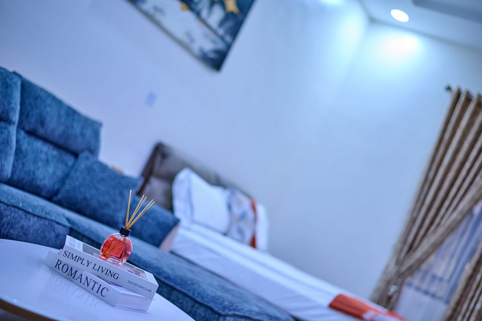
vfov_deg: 27.0
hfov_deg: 39.6
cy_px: 160
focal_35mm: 50
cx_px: 241
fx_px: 669
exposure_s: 1/125
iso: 800
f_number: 2
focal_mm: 50
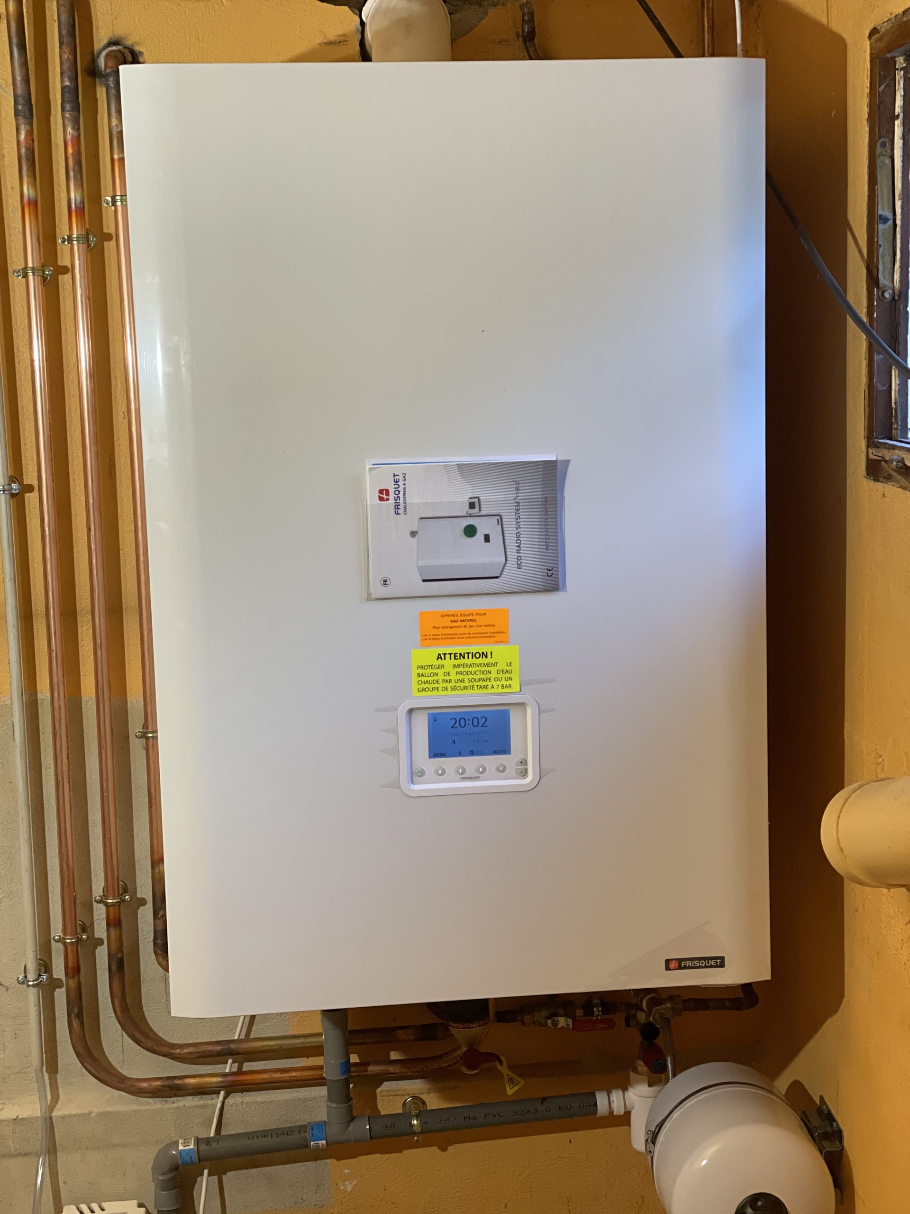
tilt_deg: -7.2
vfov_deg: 36.8
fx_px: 1823
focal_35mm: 52
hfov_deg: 28.0
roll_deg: +1.3
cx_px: 455
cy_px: 607
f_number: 2
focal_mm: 6
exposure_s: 1/100
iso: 160
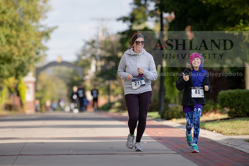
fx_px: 2075
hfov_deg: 6.9
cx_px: 124
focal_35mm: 300
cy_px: 83
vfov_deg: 4.6
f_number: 5
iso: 250
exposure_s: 1/500
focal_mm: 300
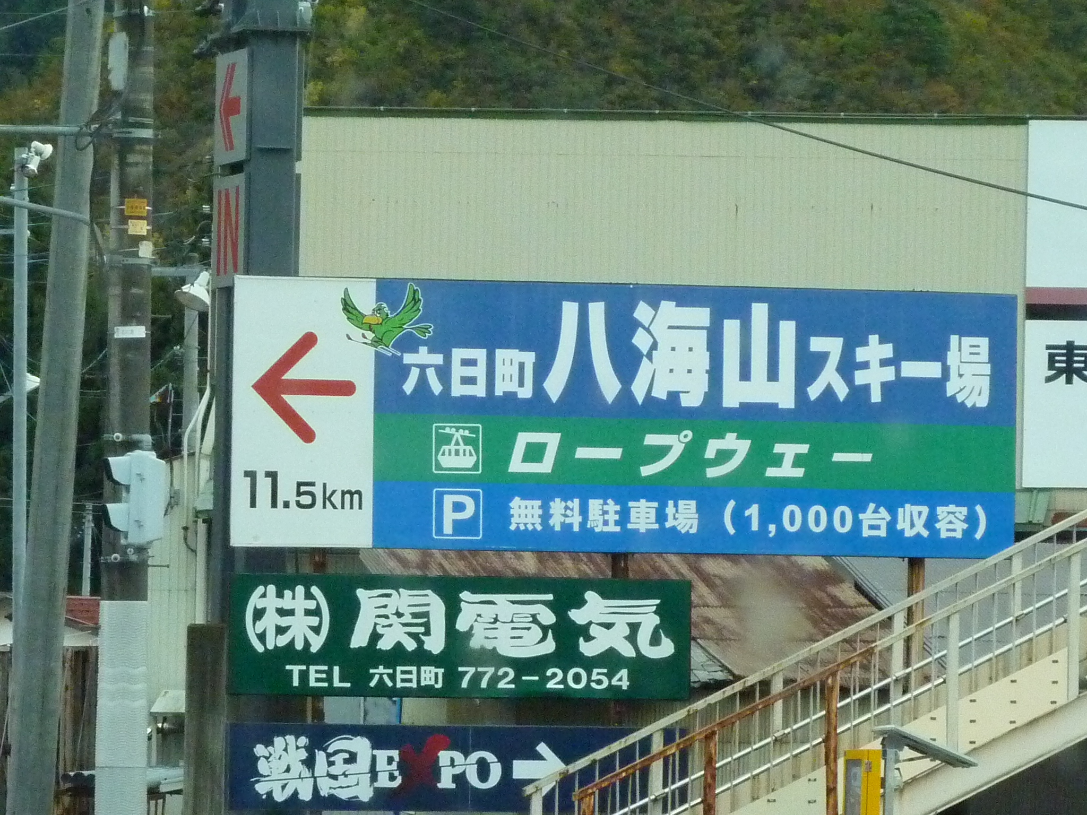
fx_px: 8918
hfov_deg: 7.0
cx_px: 544
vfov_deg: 5.2
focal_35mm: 284
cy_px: 408
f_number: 4.5
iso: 640
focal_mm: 25.9
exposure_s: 1/250
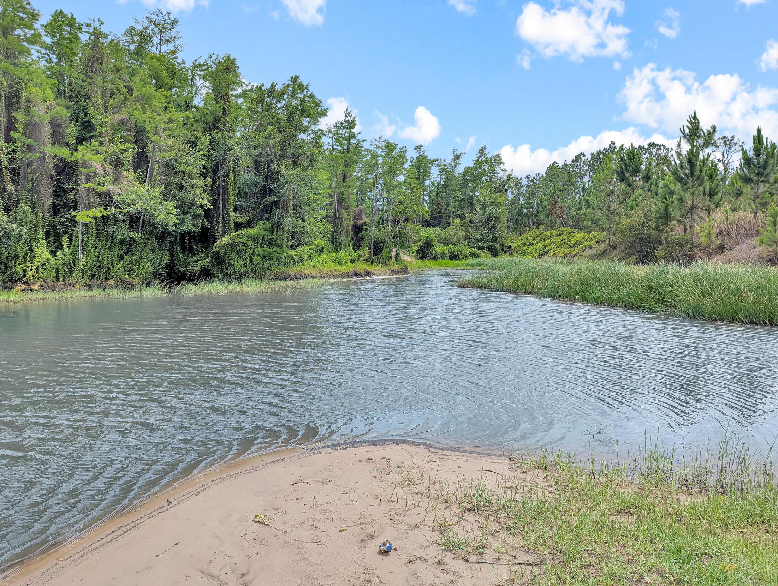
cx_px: 389
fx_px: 540
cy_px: 293
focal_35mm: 24
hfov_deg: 71.5
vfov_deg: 56.9
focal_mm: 6.81
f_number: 1.85
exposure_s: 1/2976
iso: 47
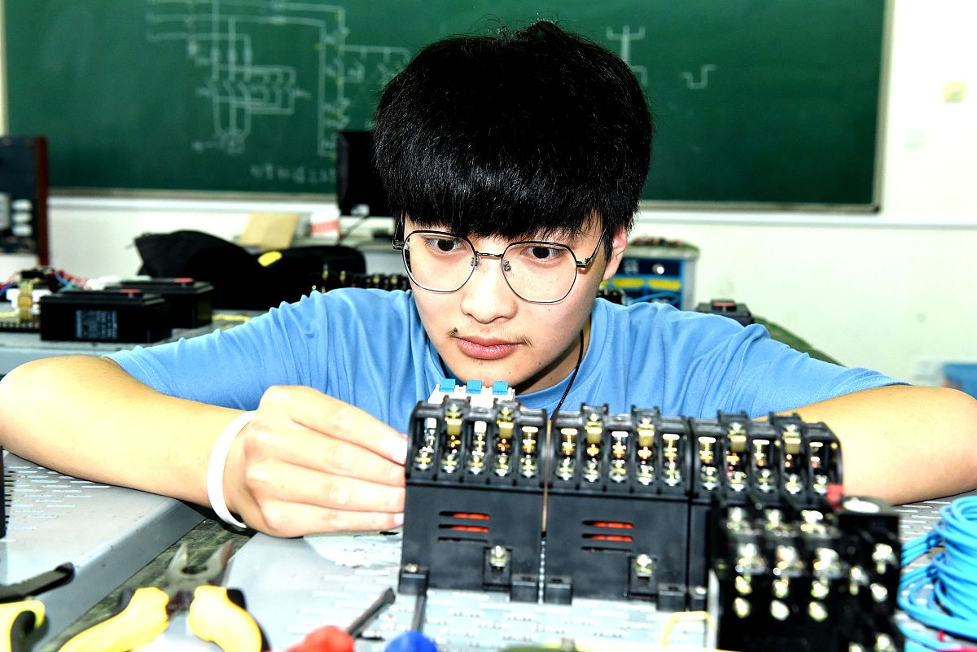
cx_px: 488
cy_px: 326
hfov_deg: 46.4
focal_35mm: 42
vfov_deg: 31.9
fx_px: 1140
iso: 3200
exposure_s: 1/80
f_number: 7.1
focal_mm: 42
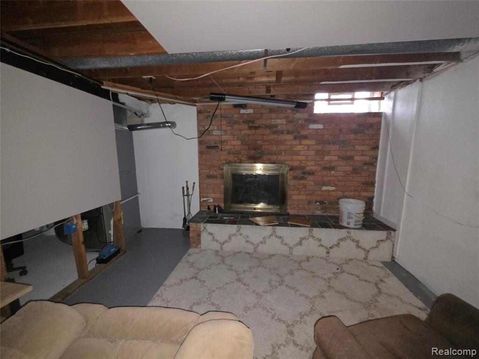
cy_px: 180
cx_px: 240
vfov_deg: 89.9
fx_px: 180
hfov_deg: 106.2
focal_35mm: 13
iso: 400
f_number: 1.9
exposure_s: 1/19.2
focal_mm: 2.2
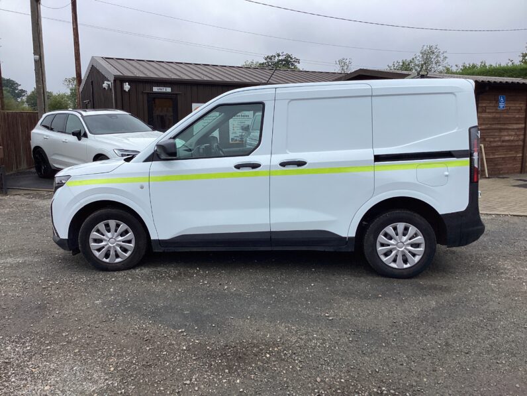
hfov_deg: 58.4
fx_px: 472
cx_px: 264
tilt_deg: -8.8
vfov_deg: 45.4
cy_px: 198
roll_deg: +0.1
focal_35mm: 31
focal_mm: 3.3
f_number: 2.4
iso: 25
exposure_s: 1/595
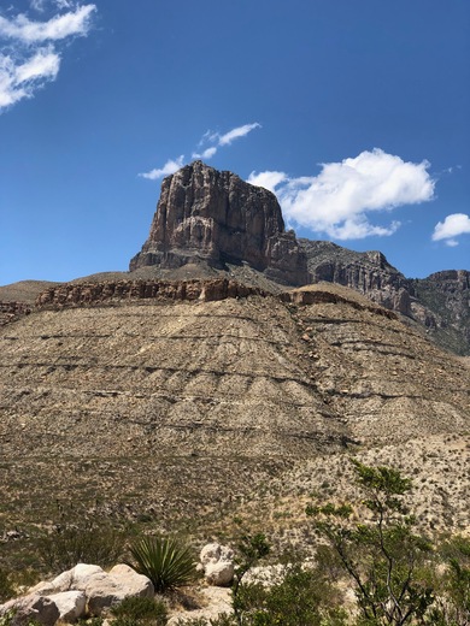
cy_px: 313
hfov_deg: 25.7
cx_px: 235
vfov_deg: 33.8
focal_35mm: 57
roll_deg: -4.4
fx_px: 1032
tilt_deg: +10.1
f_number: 2.8
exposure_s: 1/838
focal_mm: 6.6
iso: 20
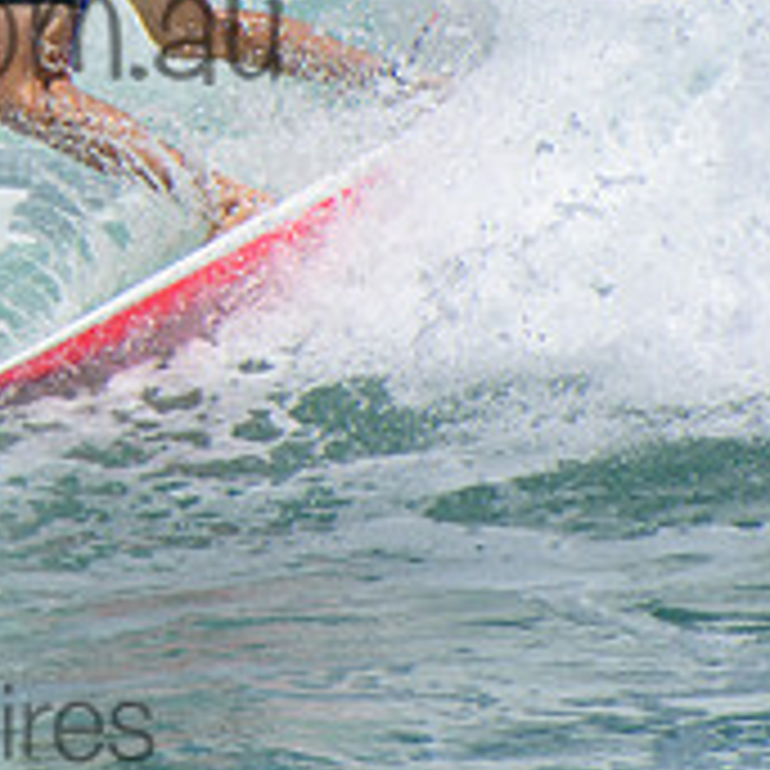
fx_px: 43512
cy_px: -25
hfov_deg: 1.0
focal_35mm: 1729
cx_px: -194
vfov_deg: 1.0
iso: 200
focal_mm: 400
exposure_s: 1/2000
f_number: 5.6
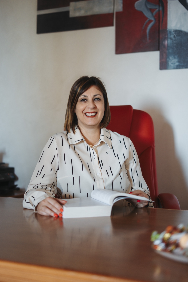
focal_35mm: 50
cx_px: 94
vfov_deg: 39.6
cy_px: 141
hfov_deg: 27.0
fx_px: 392
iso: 400
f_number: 1.8
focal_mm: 50
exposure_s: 1/160
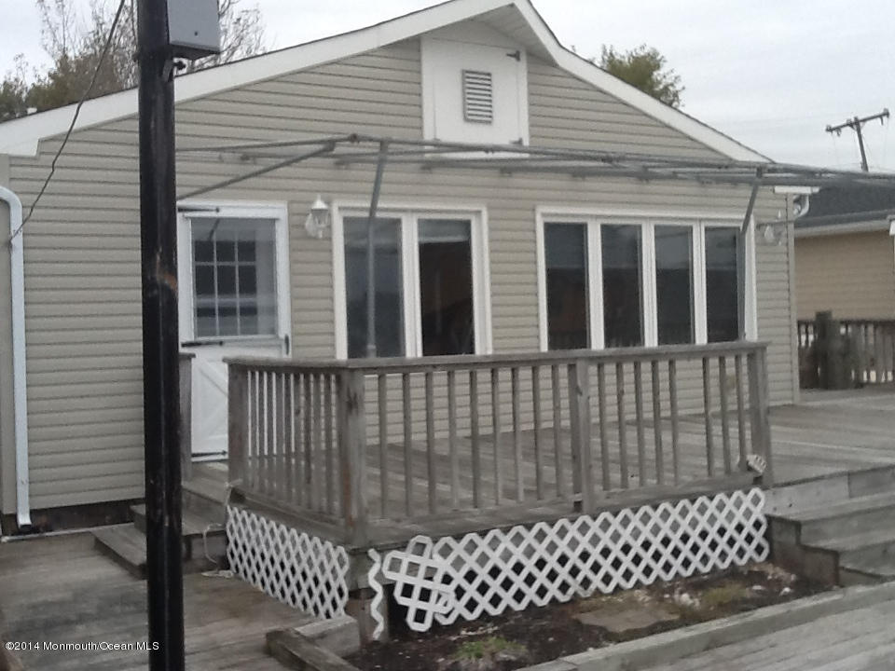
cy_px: 336
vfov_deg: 32.9
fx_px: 1138
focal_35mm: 44
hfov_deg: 42.9
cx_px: 448
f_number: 2.4
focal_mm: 2.03
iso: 40
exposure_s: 1/235
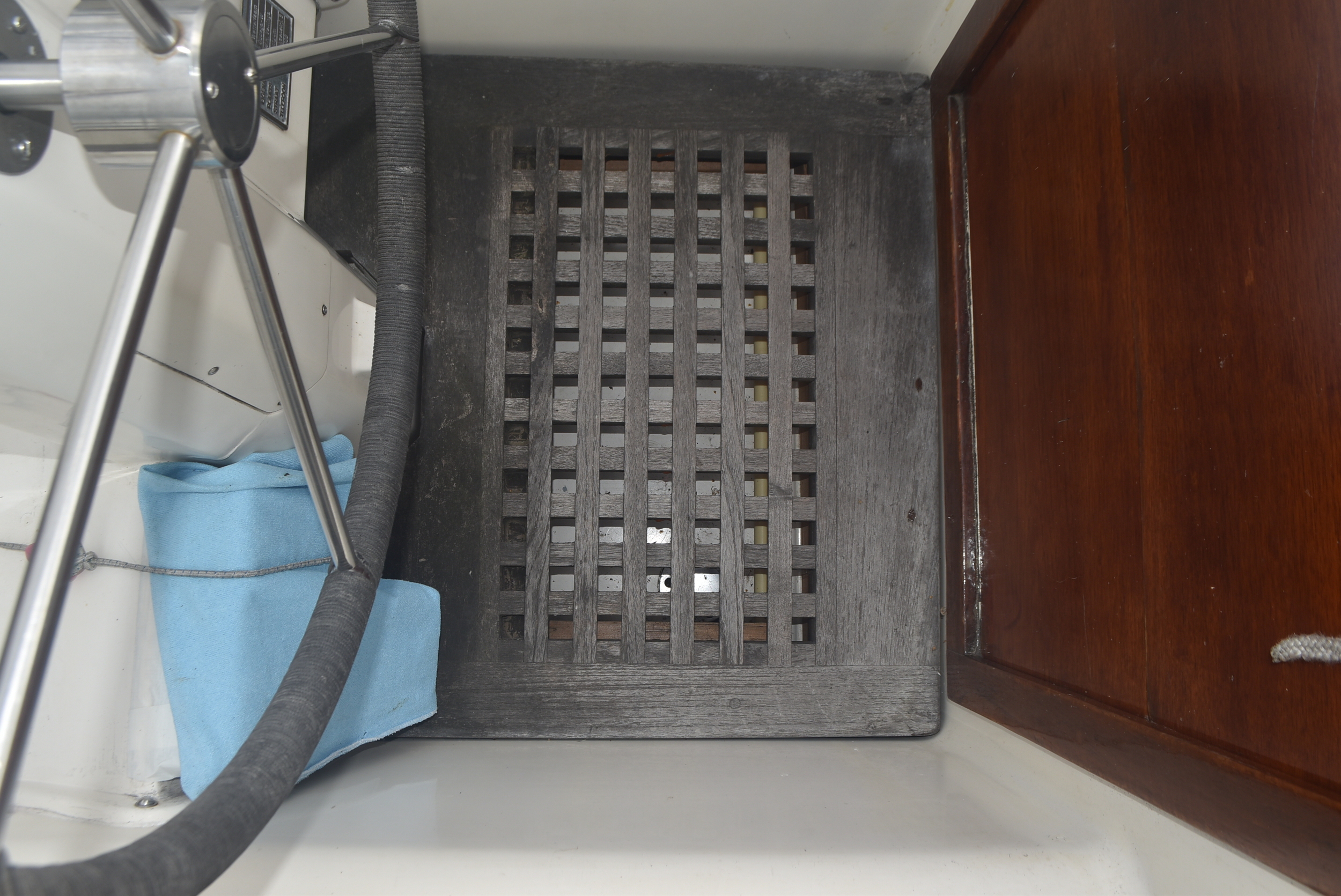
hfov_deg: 67.3
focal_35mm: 27
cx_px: 670
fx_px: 1006
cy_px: 448
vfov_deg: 48.0
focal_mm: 18
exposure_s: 1/200
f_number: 7.1
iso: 100
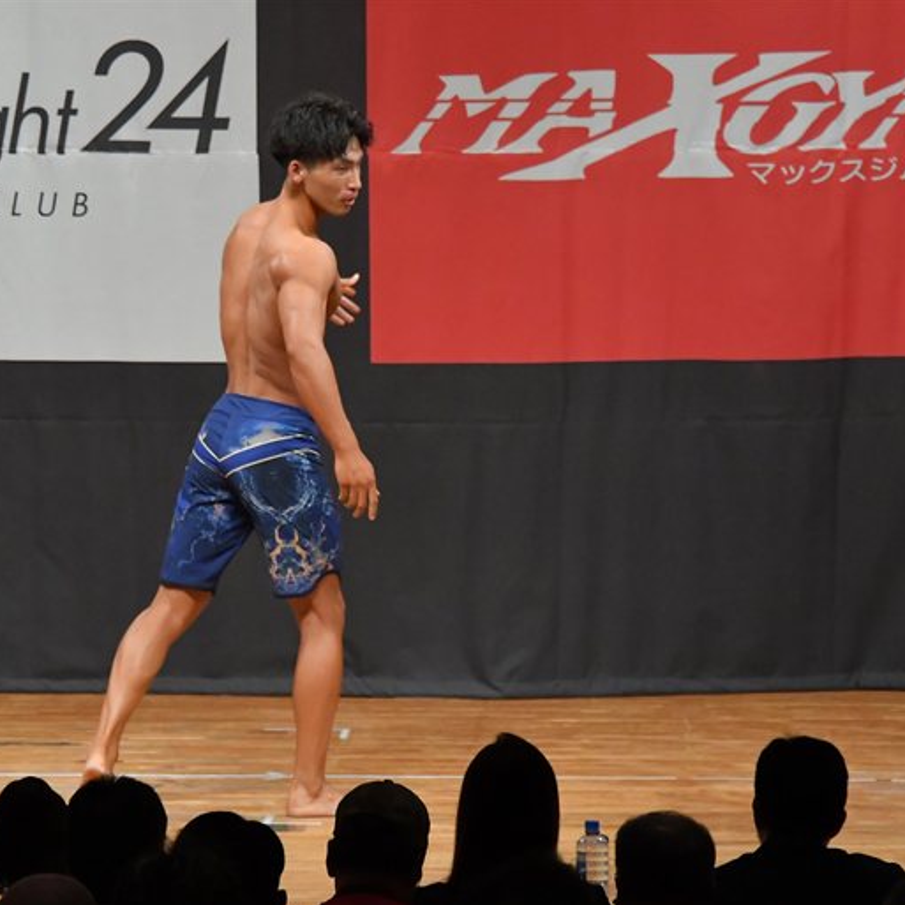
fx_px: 9110
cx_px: 248
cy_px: 453
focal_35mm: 308
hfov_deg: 5.7
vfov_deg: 5.7
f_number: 5.6
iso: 6400
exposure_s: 1/400
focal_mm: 160
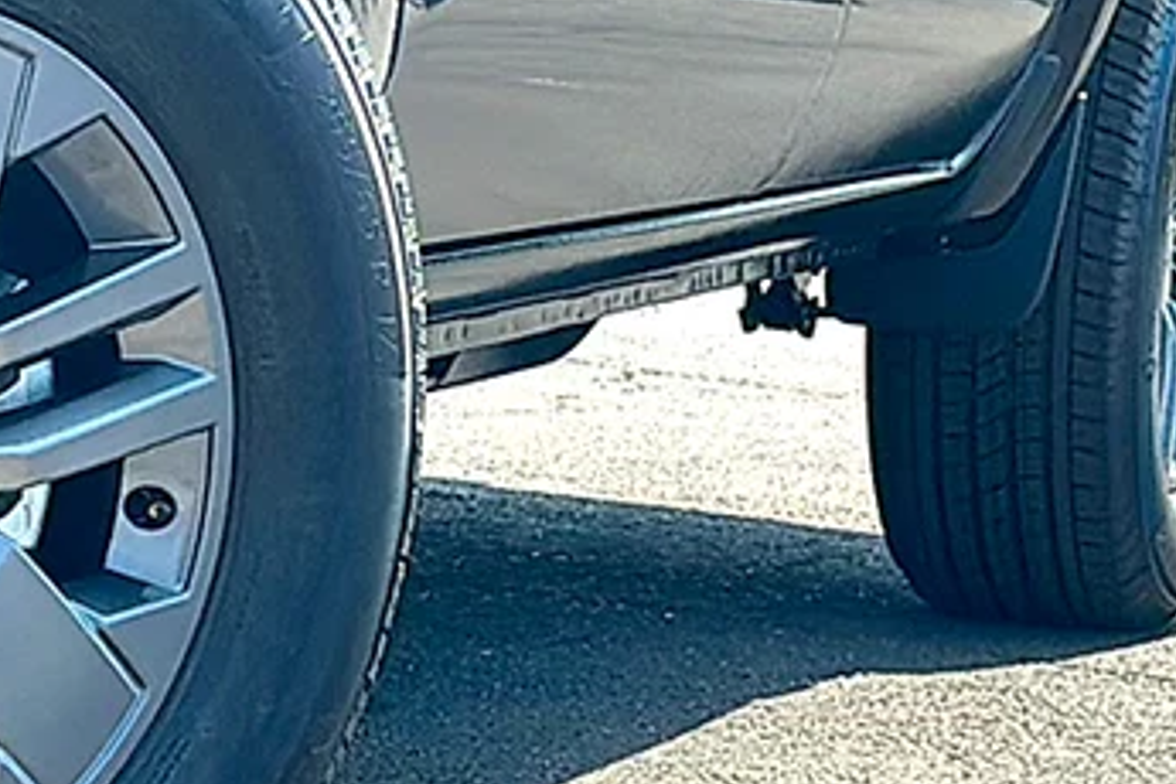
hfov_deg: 12.1
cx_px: 256
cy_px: 479
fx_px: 5520
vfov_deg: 8.1
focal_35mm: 169
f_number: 1.78
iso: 80
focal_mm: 6.86
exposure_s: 1/2169
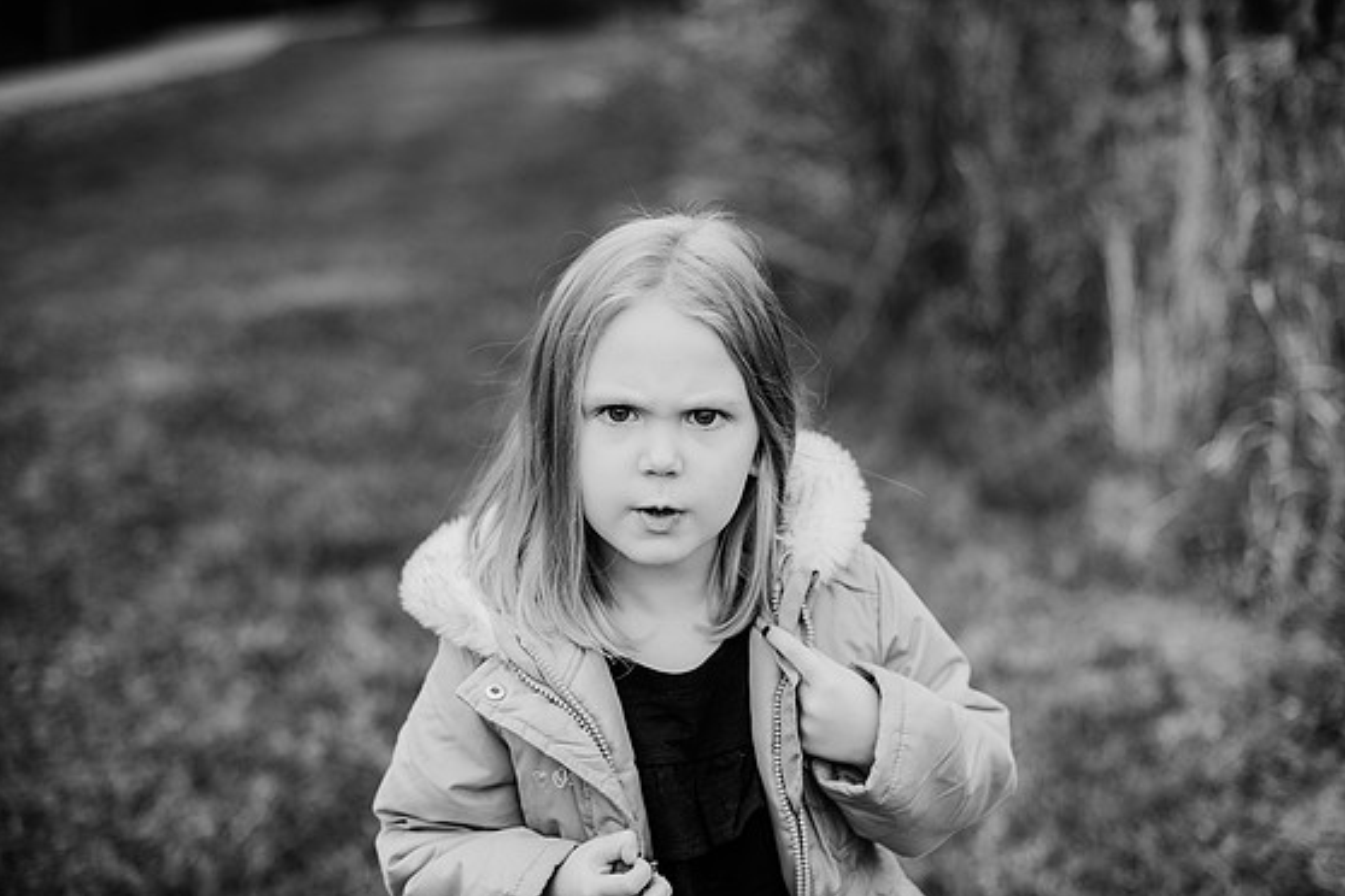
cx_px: 685
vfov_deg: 26.0
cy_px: 454
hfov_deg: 38.2
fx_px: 1943
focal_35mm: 52
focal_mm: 50
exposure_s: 1/800
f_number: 2.2
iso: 320
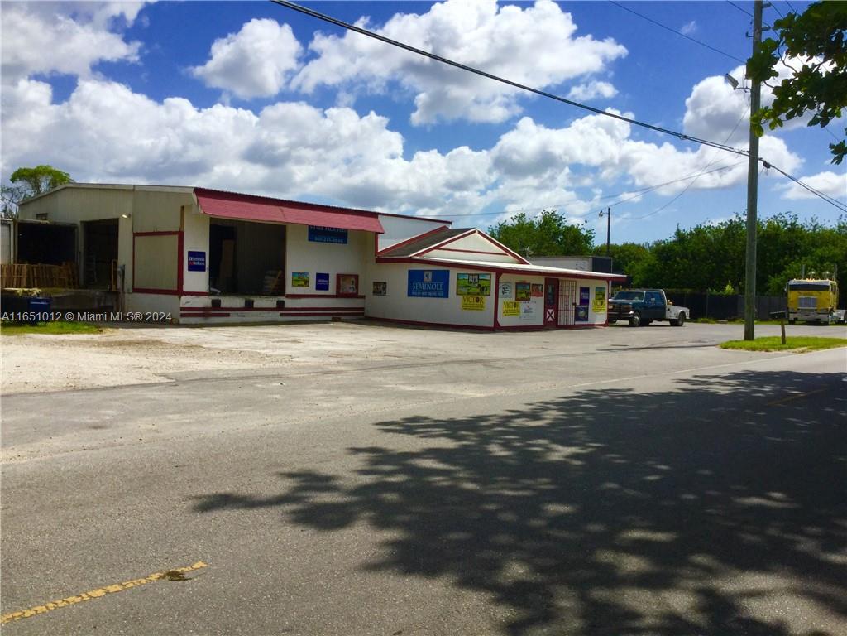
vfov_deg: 45.4
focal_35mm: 31
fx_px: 759
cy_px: 318
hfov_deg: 58.4
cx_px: 424
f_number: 2.4
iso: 25
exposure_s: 1/2551
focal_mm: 3.3
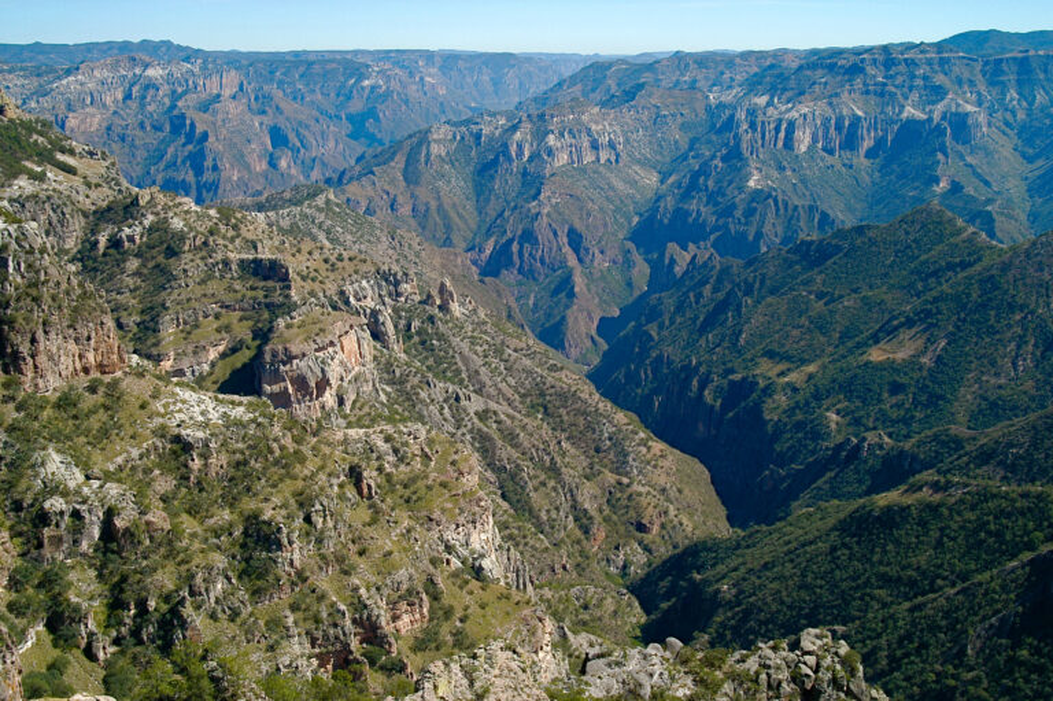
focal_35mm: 42
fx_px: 1228
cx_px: 526
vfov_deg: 31.9
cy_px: 350
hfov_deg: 46.4
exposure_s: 1/250
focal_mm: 28
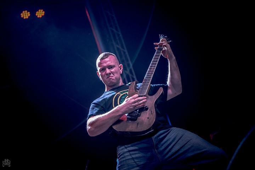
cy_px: 85
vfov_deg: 21.0
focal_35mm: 65
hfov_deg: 30.9
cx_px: 128
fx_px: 461
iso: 1250
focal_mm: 65
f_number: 2.8
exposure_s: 1/100
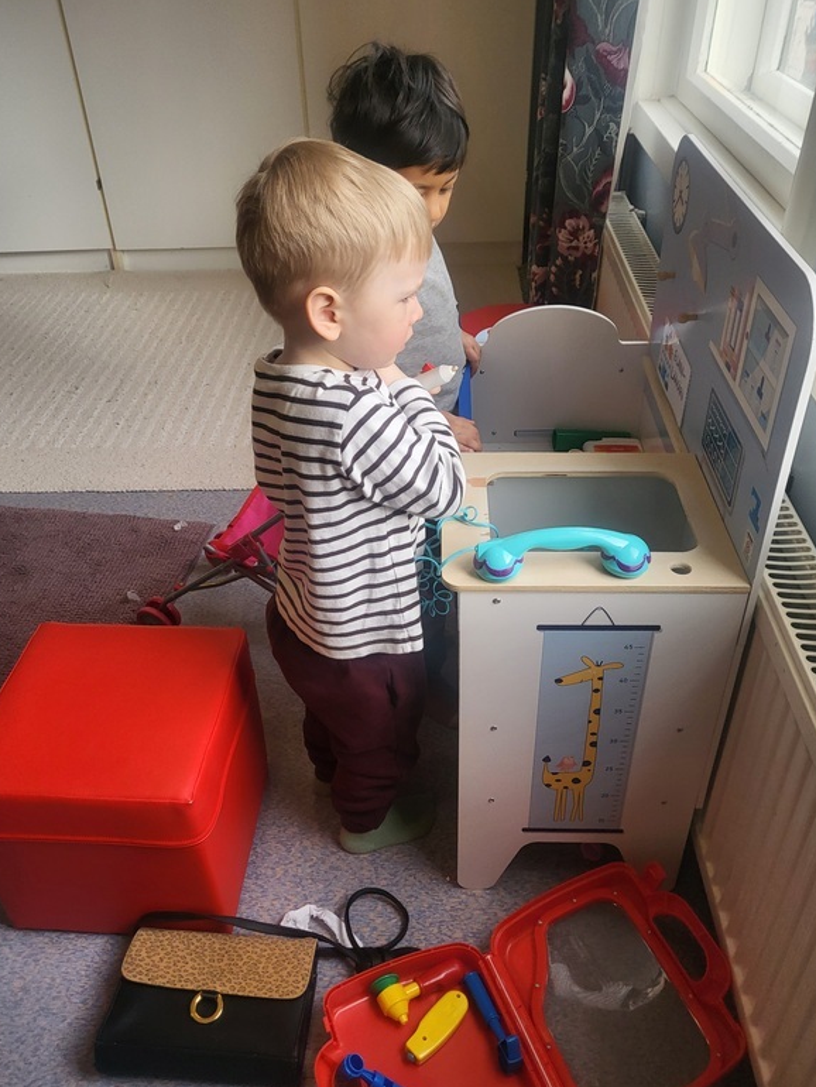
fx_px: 848
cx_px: 402
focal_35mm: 27
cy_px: 552
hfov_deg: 51.4
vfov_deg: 65.3
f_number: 1.8
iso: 50
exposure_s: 1/244
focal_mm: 4.25
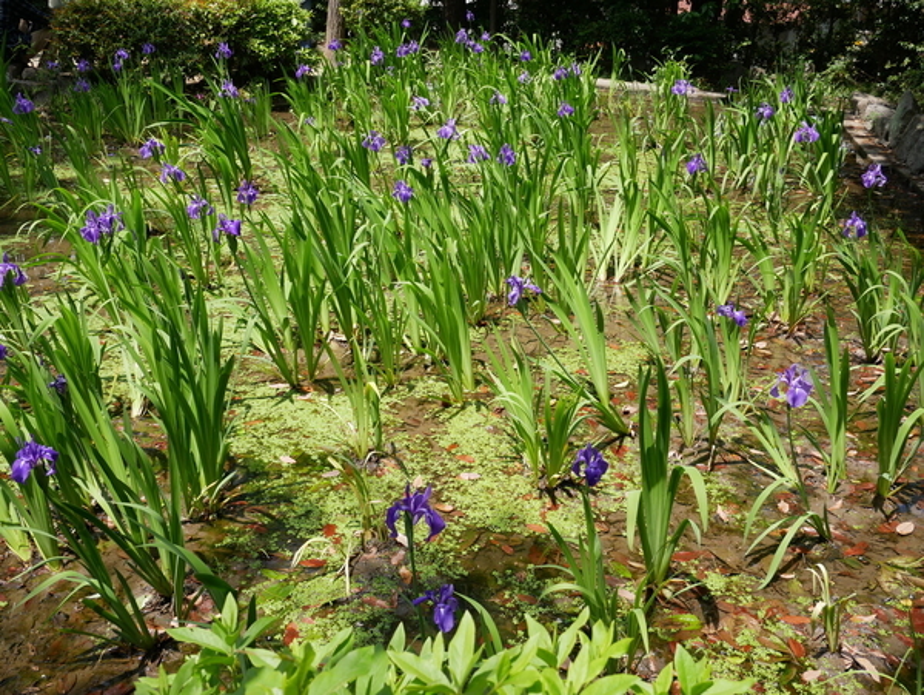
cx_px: 462
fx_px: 908
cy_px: 348
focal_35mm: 34
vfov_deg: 41.8
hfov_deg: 53.9
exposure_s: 1/320
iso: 200
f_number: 6.3
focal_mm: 17
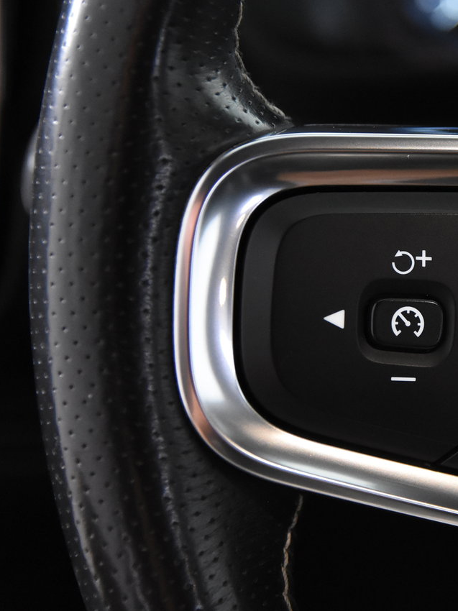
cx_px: 419
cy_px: 306
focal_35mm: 98
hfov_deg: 14.9
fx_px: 1725
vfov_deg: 20.1
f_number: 3.5
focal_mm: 45
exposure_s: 1/80
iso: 4500
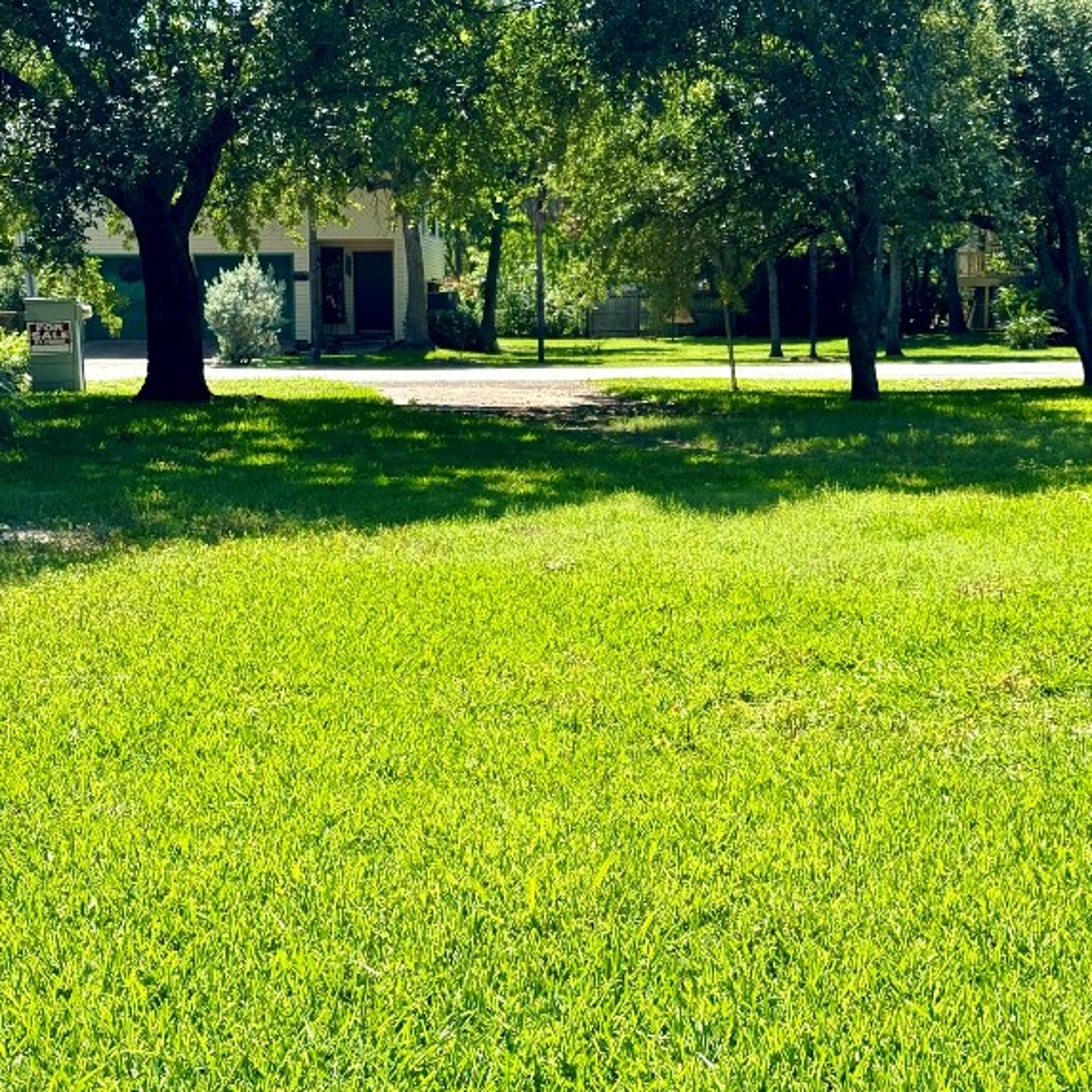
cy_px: 527
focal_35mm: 57
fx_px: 2034
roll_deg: +0.2
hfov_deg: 30.0
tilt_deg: -6.1
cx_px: 546
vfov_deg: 30.0
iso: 64
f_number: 1.78
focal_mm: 6.76
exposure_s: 1/2045
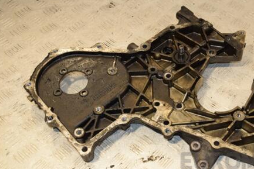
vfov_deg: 25.1
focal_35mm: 54
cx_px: 170
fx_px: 381
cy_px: 83
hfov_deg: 36.5
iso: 800
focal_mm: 26
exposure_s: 1/200
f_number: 5.6
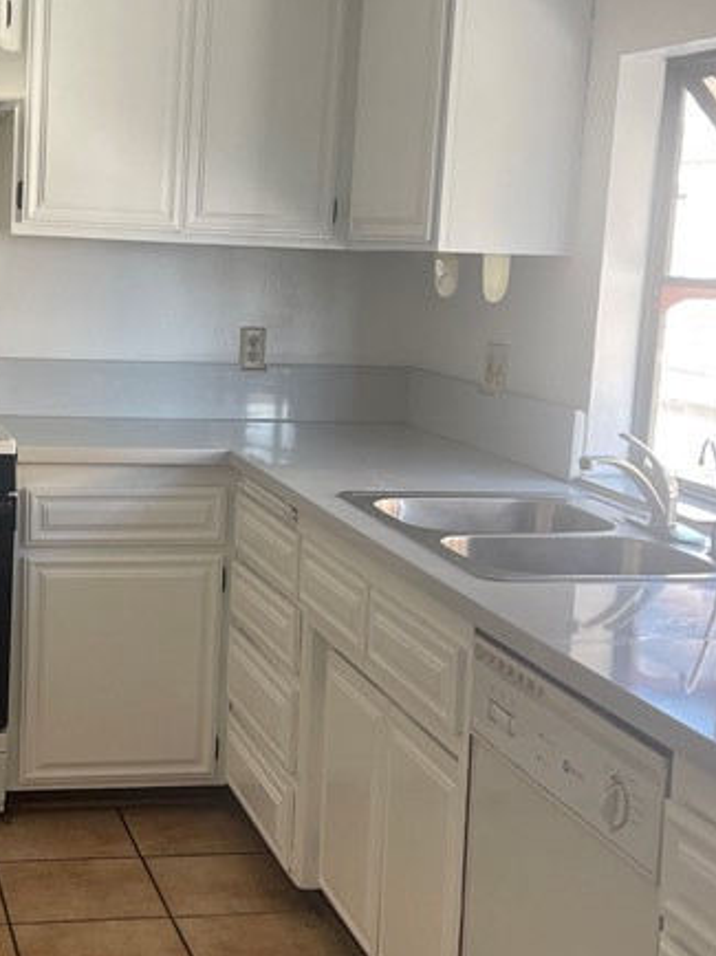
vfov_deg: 32.7
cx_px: 123
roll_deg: -2.2
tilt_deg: -9.4
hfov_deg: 24.3
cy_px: 504
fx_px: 1629
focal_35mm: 59
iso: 80
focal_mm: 5.1
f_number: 1.6
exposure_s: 1/121
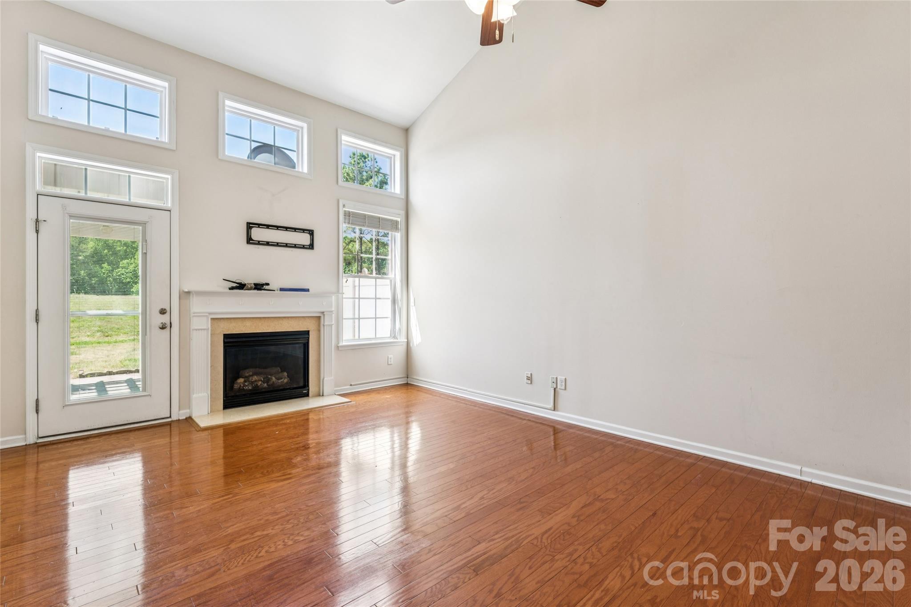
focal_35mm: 16
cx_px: 456
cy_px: 304
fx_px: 412
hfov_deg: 95.7
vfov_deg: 72.7
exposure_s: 1/8
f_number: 9
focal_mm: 16.3
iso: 100
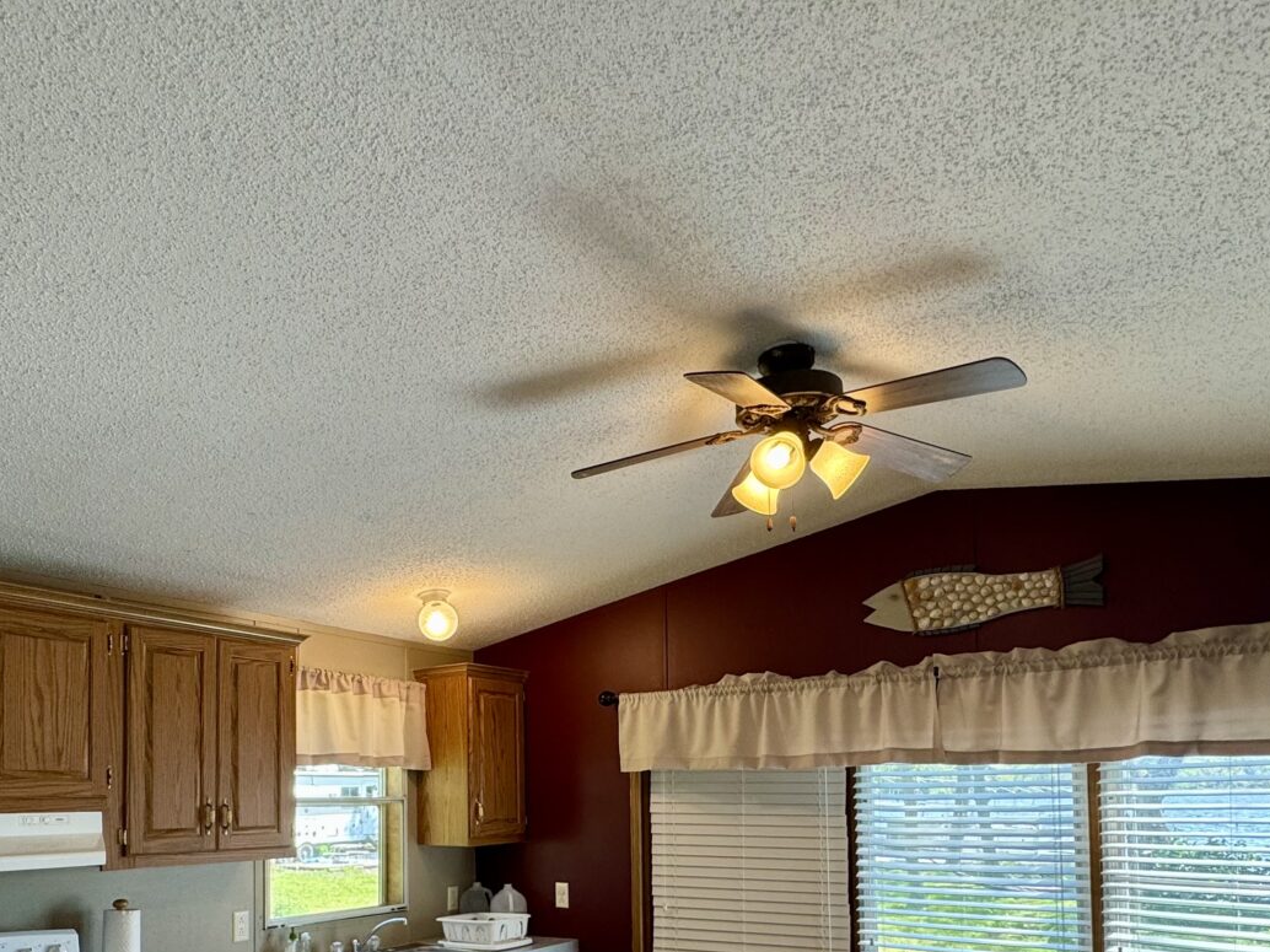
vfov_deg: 49.8
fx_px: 954
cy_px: 764
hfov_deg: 67.0
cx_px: 540
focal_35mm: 26
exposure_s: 1/120
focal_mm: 2.22
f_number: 2.2
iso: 100
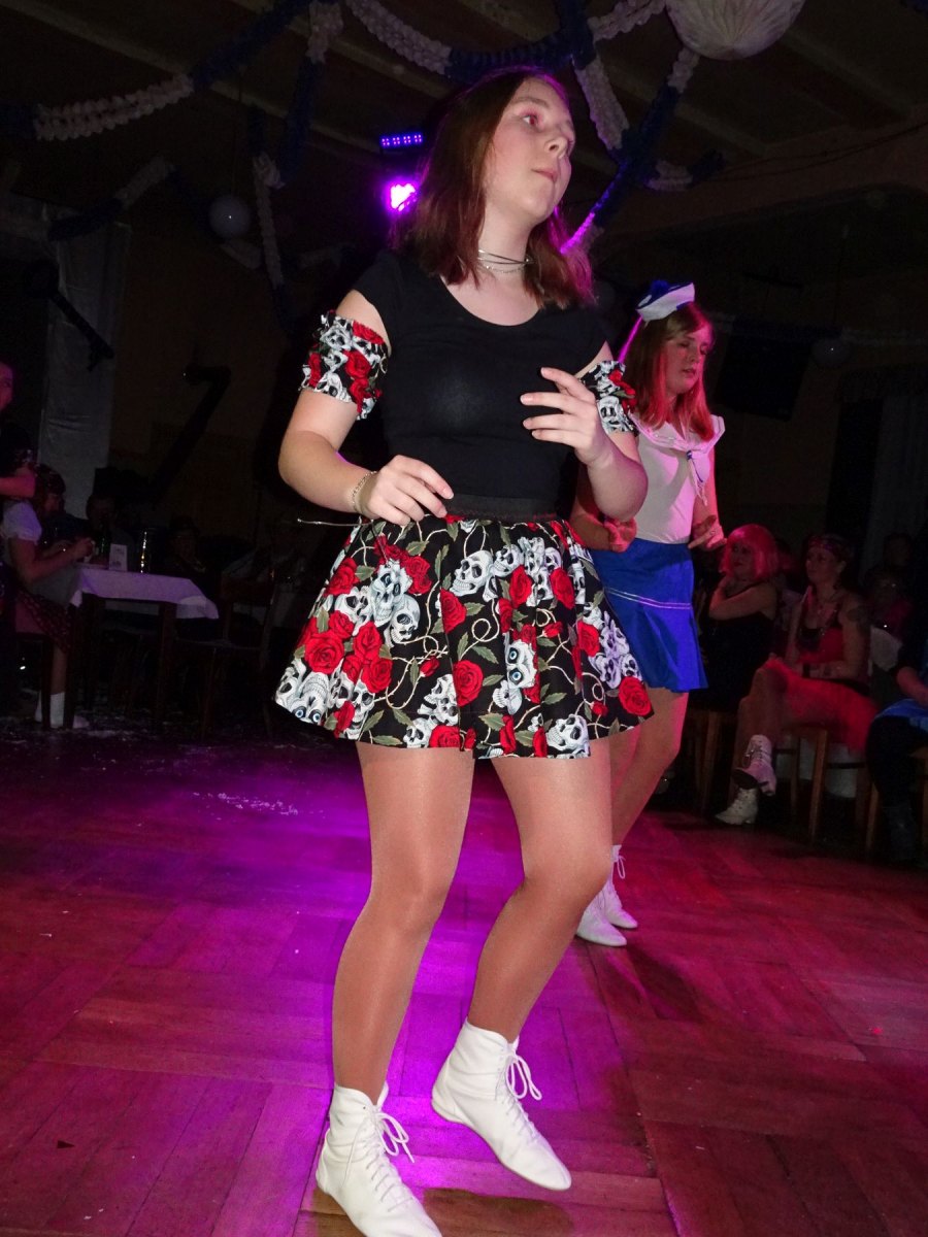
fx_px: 1144
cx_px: 464
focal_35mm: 32
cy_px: 618
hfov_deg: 44.2
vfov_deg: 56.8
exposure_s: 1/500
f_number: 4
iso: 800
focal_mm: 5.43
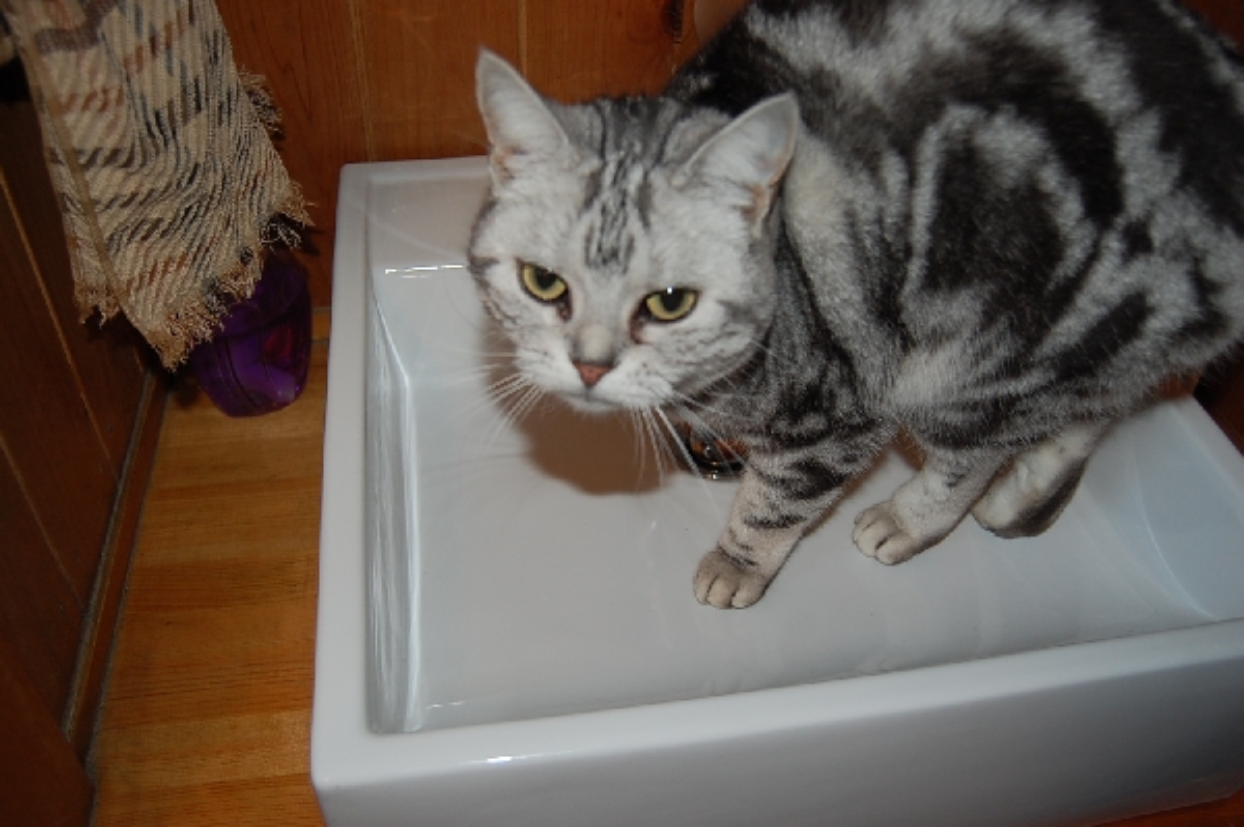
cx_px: 622
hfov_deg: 62.0
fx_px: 1036
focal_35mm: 30
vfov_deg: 43.5
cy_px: 414
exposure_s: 1/60
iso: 400
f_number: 3.8
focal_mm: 20
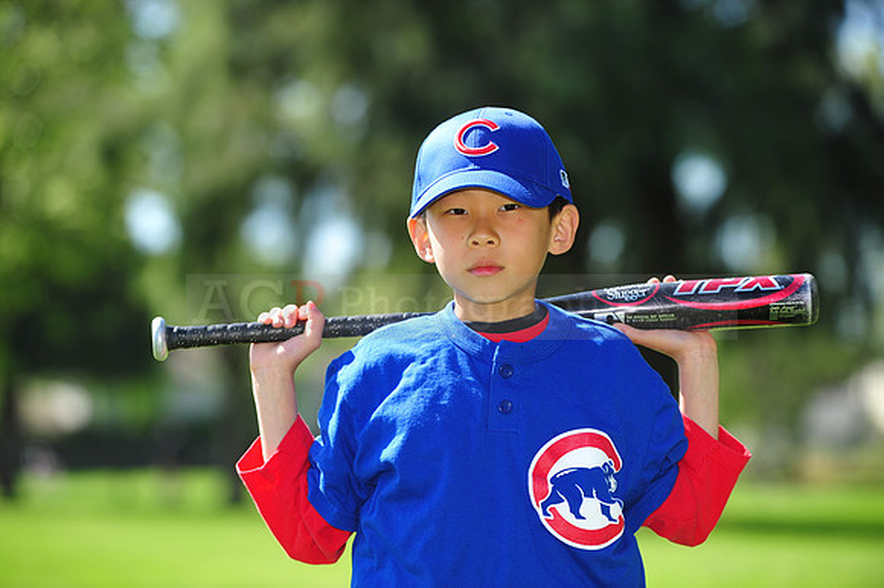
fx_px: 4908
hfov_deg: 10.3
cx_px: 442
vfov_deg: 6.9
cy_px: 294
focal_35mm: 200
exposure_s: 1/640
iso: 200
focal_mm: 200
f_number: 4.5
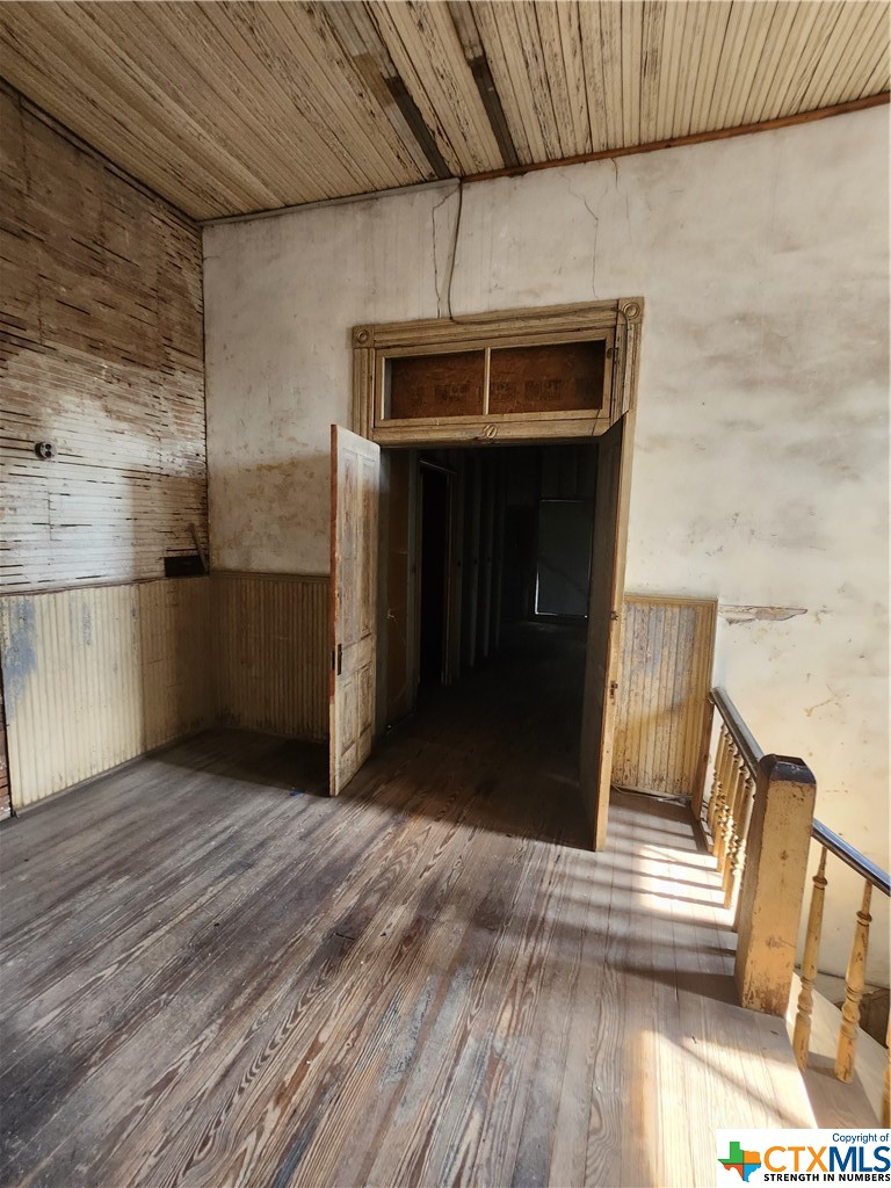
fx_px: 446
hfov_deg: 89.9
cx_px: 446
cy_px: 594
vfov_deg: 106.2
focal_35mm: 13
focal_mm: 1.7
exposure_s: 1/60
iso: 250
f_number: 2.2
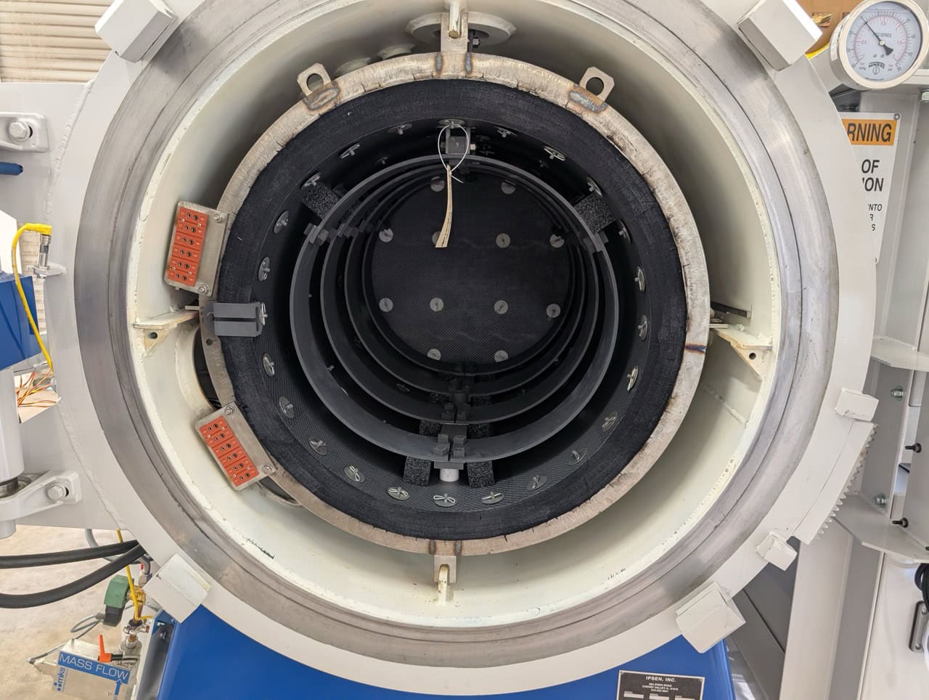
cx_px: 464
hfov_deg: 71.5
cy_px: 350
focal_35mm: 24
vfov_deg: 56.9
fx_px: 645
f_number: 1.7
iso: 430
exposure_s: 1/60
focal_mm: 6.9
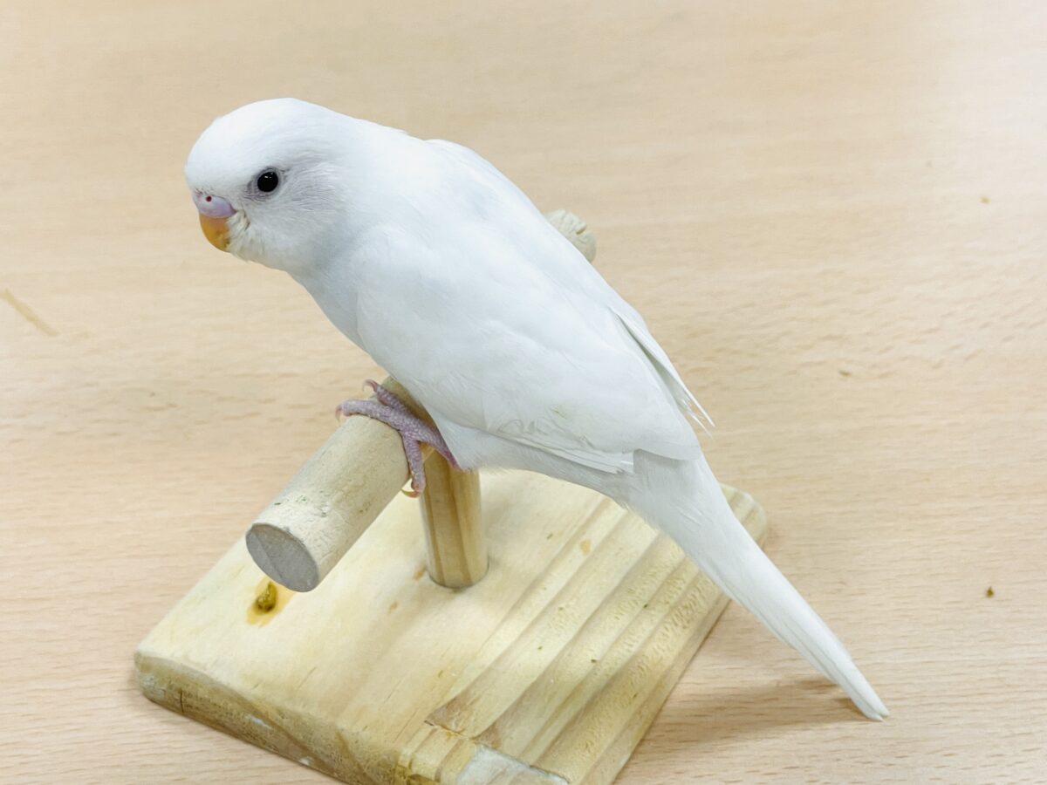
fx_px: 1573
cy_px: 392
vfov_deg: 28.0
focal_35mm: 52
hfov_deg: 36.8
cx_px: 524
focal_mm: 6
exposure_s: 1/99
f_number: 2
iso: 50
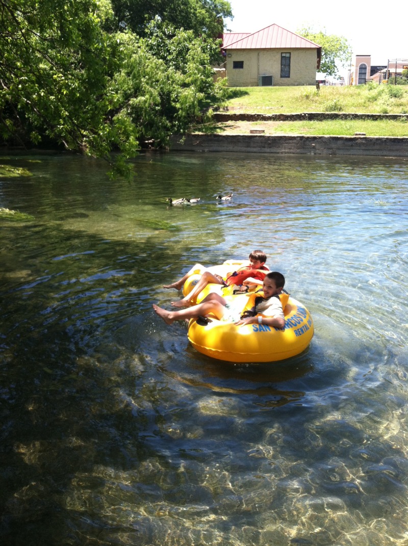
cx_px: 204
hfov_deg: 40.6
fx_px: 551
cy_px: 273
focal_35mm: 35
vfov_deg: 52.7
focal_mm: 3.85
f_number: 2.8
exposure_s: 1/291
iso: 80
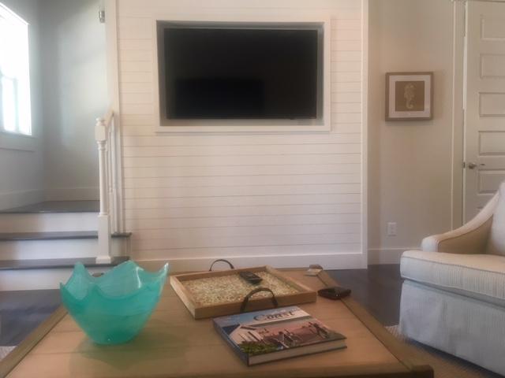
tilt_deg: -3.0
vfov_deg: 48.2
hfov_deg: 61.7
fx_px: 423
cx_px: 252
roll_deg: +0.7
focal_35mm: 29
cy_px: 189
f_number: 2.2
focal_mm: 4.15
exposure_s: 1/30
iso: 80
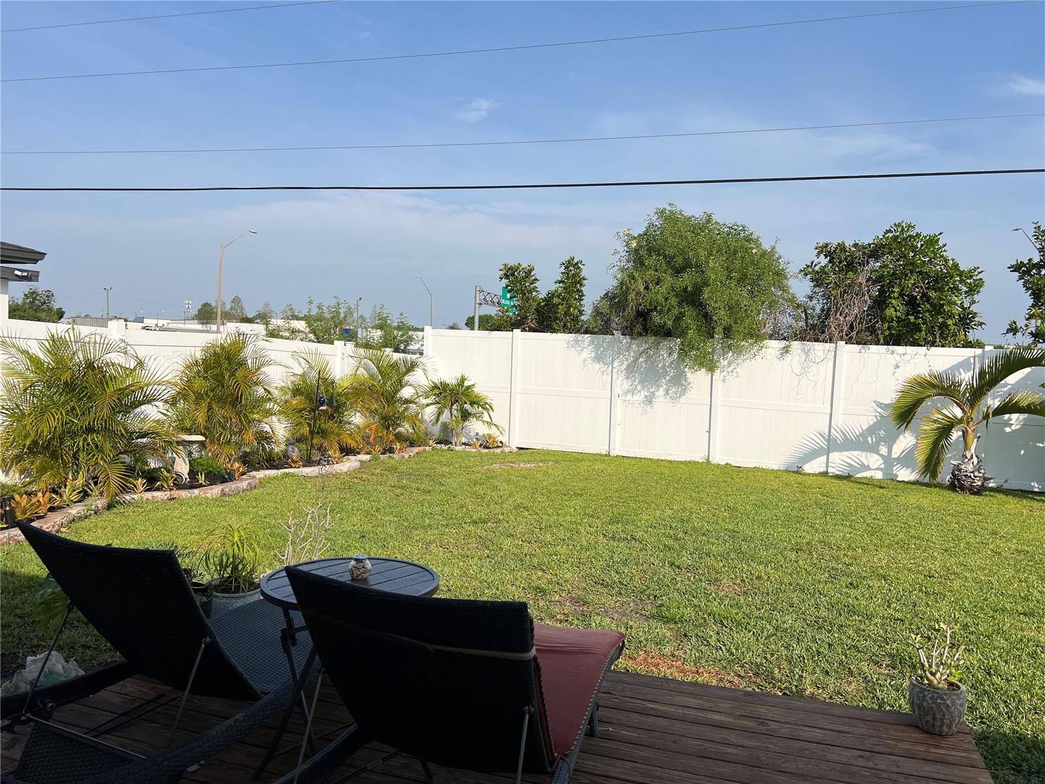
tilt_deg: -3.4
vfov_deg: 53.1
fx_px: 785
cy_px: 392
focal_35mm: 26
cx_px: 522
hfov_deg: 67.3
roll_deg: -2.0
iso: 50
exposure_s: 1/6211
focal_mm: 5.7
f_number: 1.5
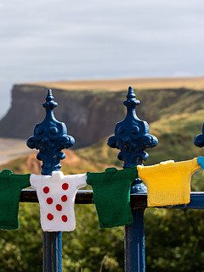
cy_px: 122
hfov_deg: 11.5
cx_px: -9
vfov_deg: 15.5
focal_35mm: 127
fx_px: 1000
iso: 100
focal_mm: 73
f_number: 5.6
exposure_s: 1/800
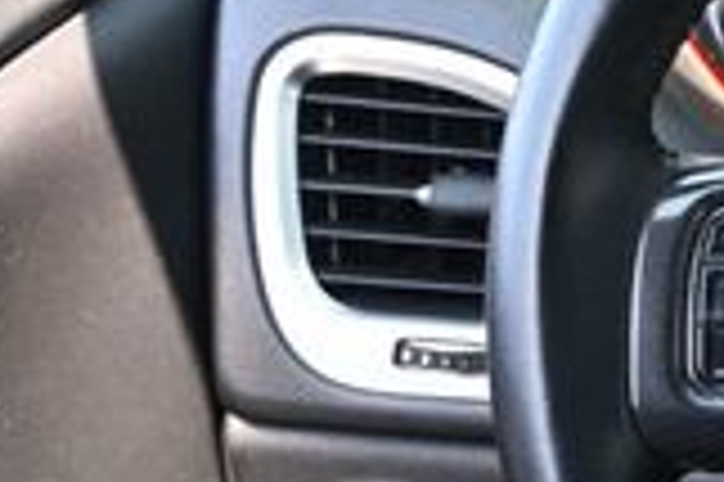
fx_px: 2993
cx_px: 1336
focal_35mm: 149
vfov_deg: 9.2
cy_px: 315
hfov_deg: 12.5
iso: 800
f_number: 4.2
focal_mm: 25
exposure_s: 1/125
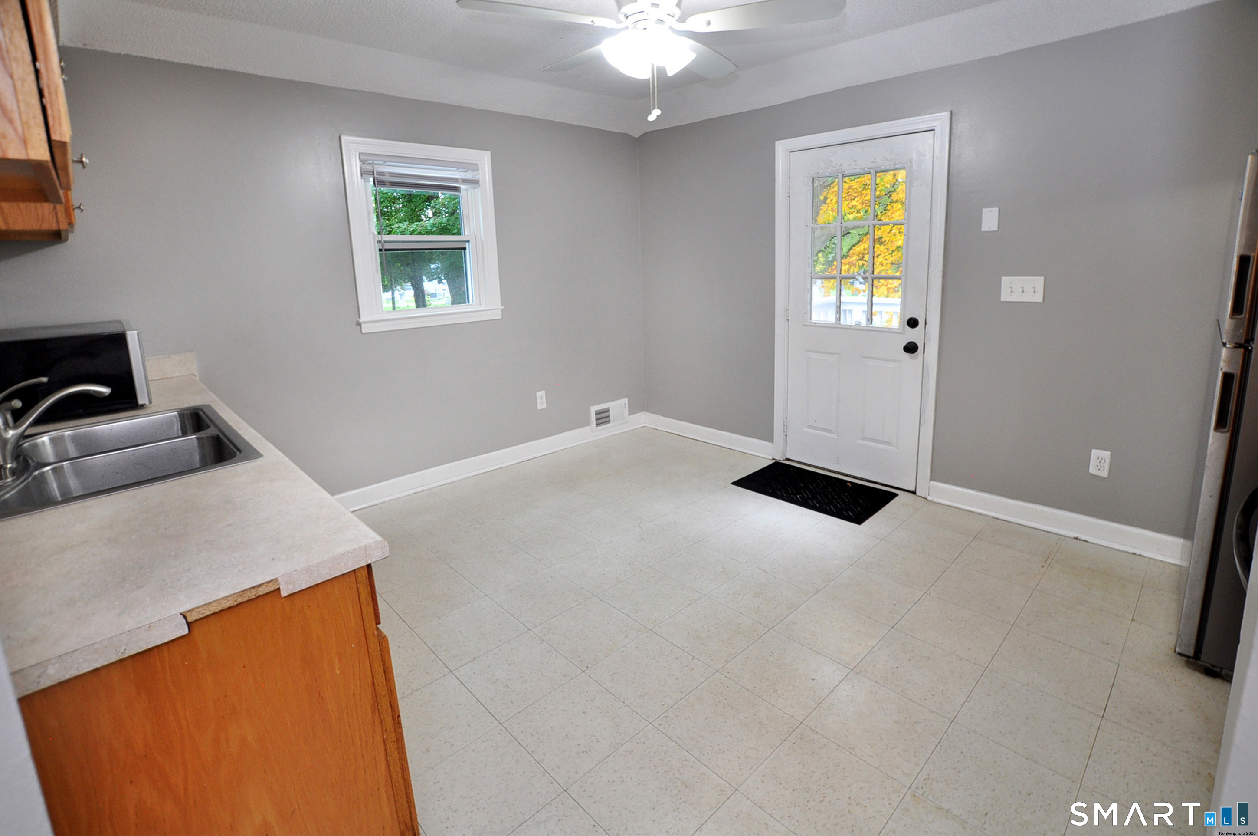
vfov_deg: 77.2
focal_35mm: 15
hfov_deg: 100.5
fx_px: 524
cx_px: 629
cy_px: 418
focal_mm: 10
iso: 400
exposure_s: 1/10
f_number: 5
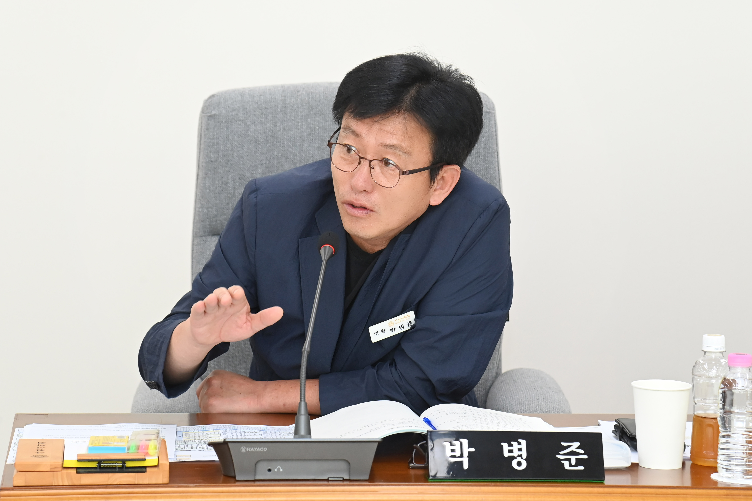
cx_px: 376
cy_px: 250
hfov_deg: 17.1
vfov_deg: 11.4
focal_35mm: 120
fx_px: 2506
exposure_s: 1/250
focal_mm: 120
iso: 2500
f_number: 6.3
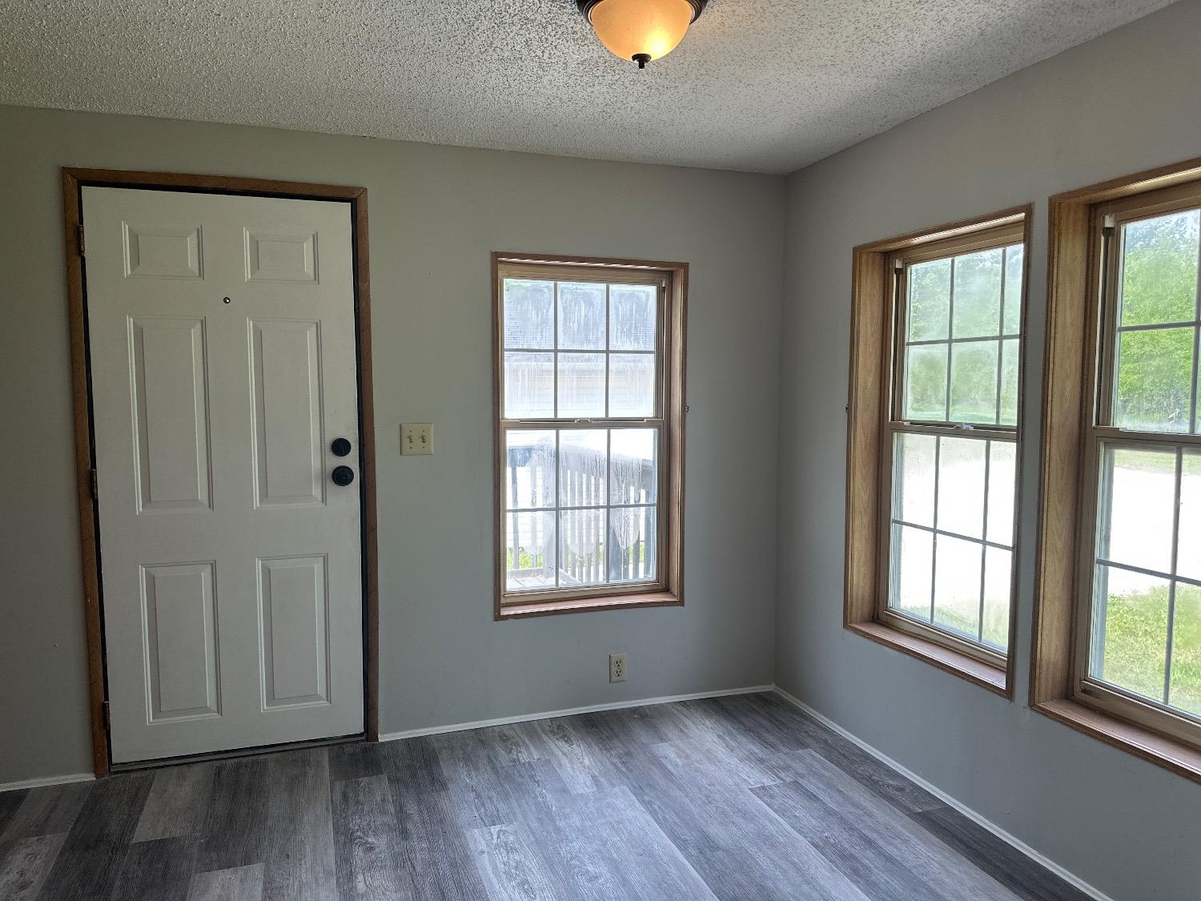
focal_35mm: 24
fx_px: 833
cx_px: 600
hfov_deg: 71.6
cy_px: 450
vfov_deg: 56.8
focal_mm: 6.86
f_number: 1.78
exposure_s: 1/498
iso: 80
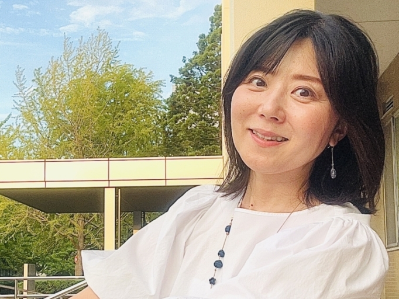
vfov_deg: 46.8
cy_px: 150
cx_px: 200
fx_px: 346
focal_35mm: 30
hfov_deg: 59.9
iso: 25
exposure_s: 1/121
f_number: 1.9
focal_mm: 2.69
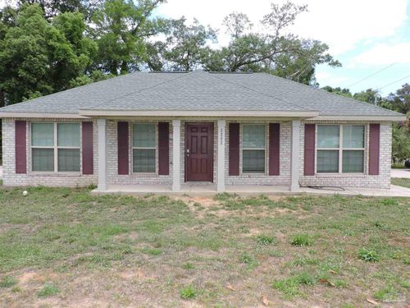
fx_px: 284
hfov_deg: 71.6
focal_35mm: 24
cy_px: 154
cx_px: 205
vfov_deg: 56.8
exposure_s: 1/1000
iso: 200
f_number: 3
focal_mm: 4.3
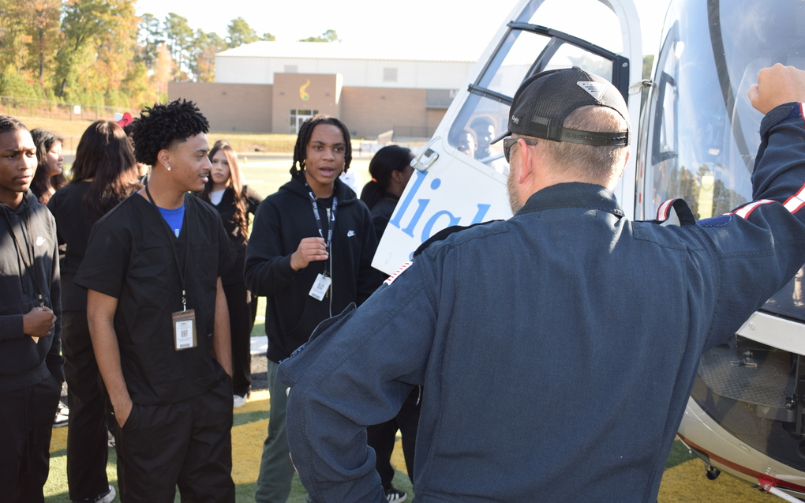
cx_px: 402
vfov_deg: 29.8
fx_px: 943
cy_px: 259
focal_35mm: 43
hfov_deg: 46.2
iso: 140
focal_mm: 28
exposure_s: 1/125
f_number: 5.6
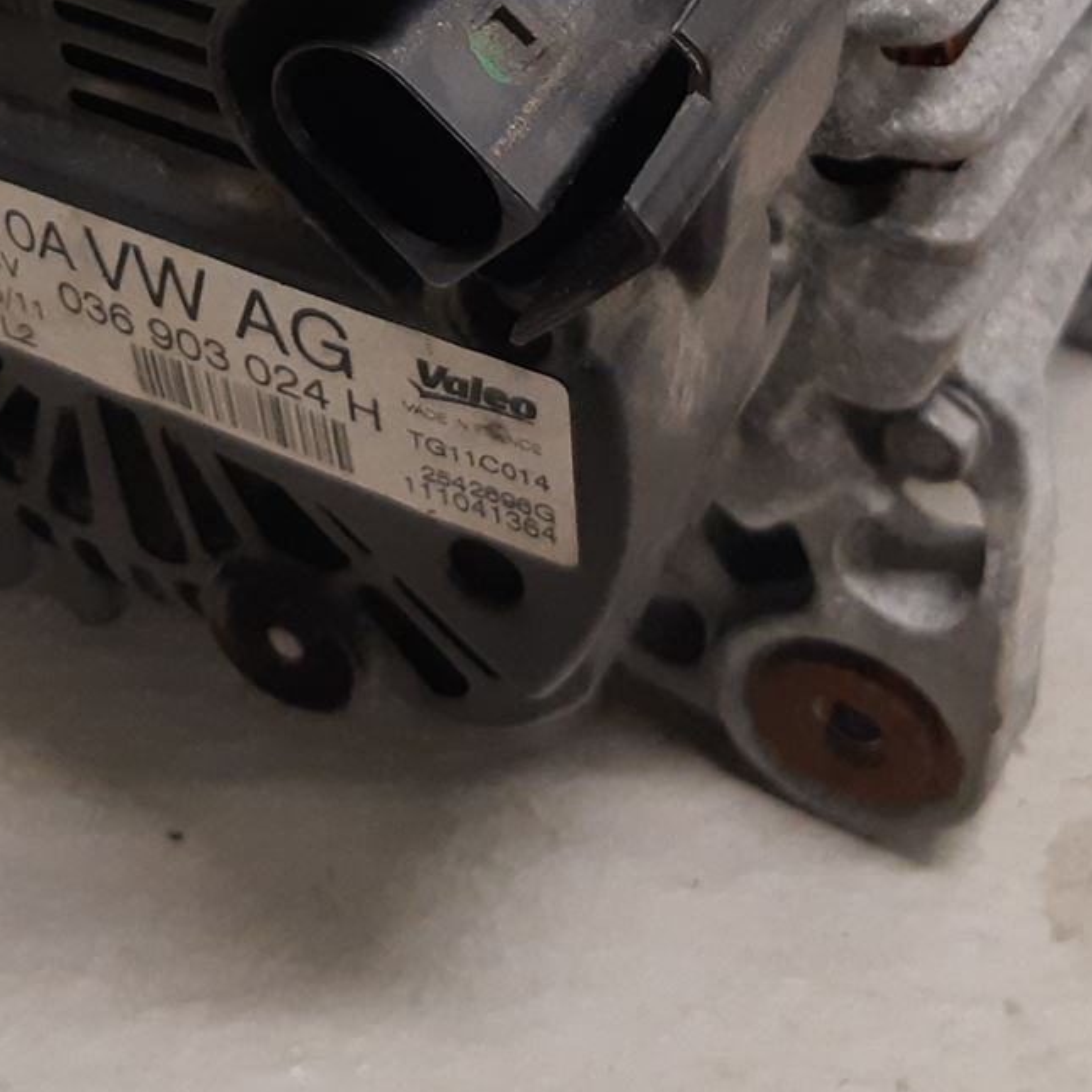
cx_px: 271
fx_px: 2605
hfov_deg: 23.4
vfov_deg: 22.2
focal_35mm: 73
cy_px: -141
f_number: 1.7
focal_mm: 3.93
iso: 200
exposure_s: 1/50
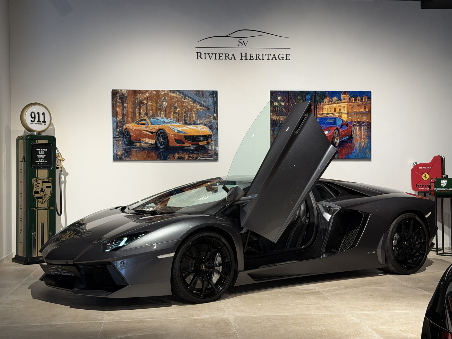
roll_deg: +0.4
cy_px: 170
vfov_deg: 30.3
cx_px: 226
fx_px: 627
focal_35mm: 48
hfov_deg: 39.7
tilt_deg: -0.3
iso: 160
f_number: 1.78
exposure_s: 1/60
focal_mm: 6.76
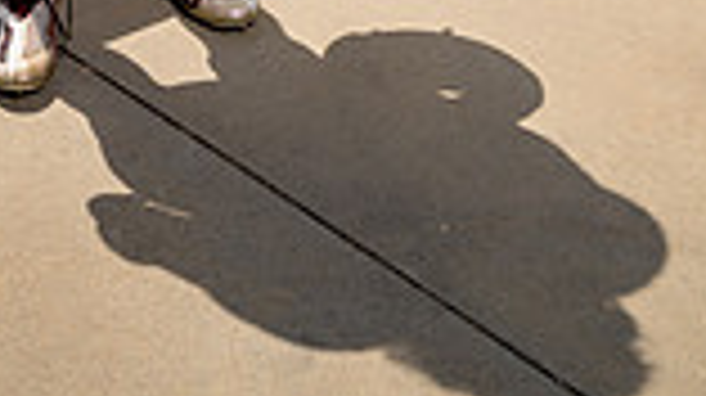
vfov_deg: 10.1
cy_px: -608
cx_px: 103
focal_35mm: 102
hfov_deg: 20.6
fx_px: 1908
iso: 100
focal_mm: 34
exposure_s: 1/250
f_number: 8
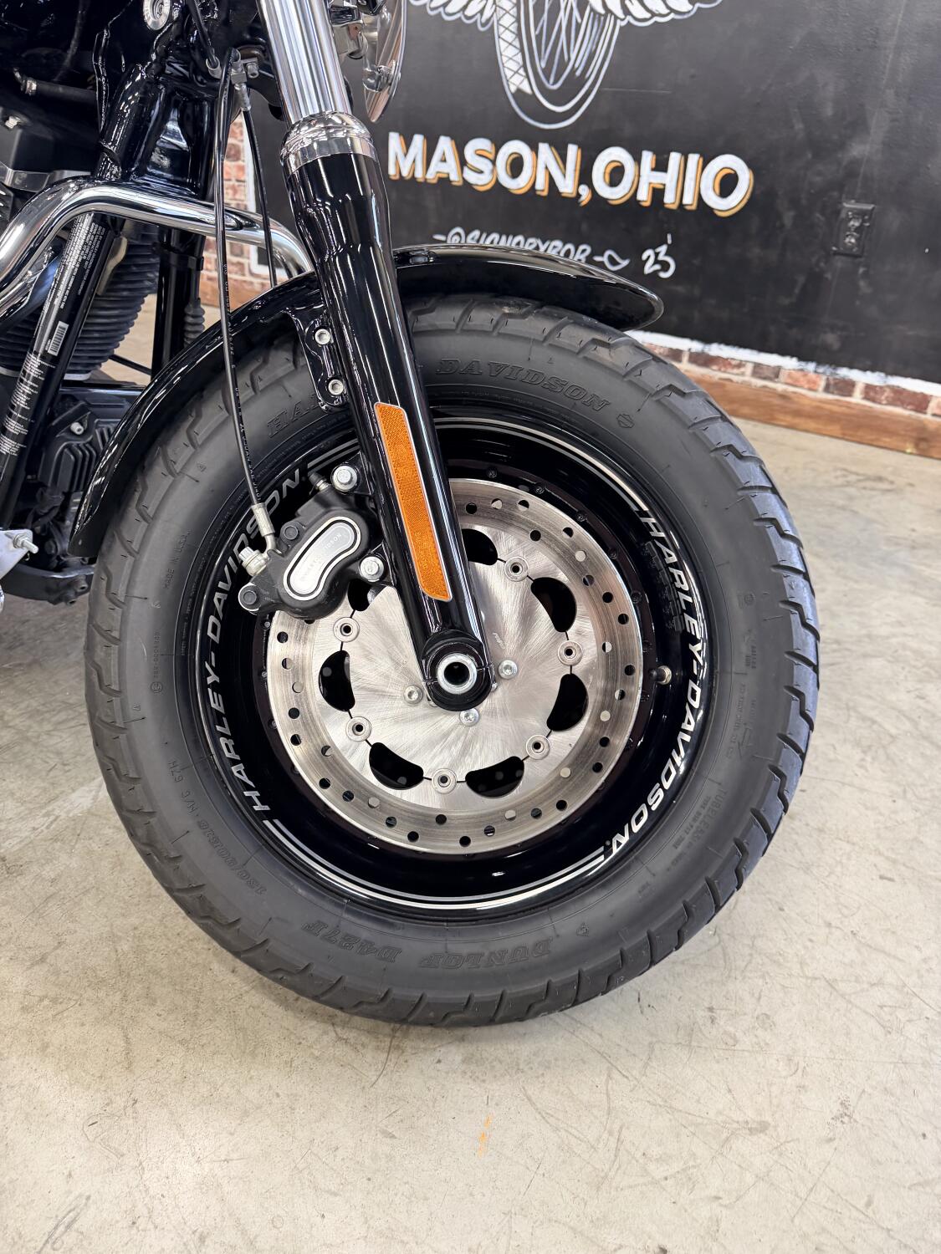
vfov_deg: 71.6
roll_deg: -5.1
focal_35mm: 24
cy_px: 627
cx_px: 470
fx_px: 870
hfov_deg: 56.8
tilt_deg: -27.7
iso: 250
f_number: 1.78
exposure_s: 1/60
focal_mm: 6.76
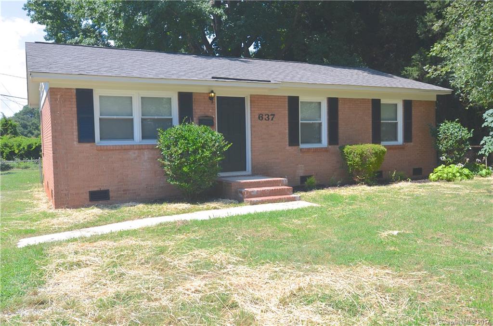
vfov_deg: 43.4
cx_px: 246
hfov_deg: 62.1
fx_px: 410
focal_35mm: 30
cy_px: 163
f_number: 8
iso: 125
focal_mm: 20
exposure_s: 1/250
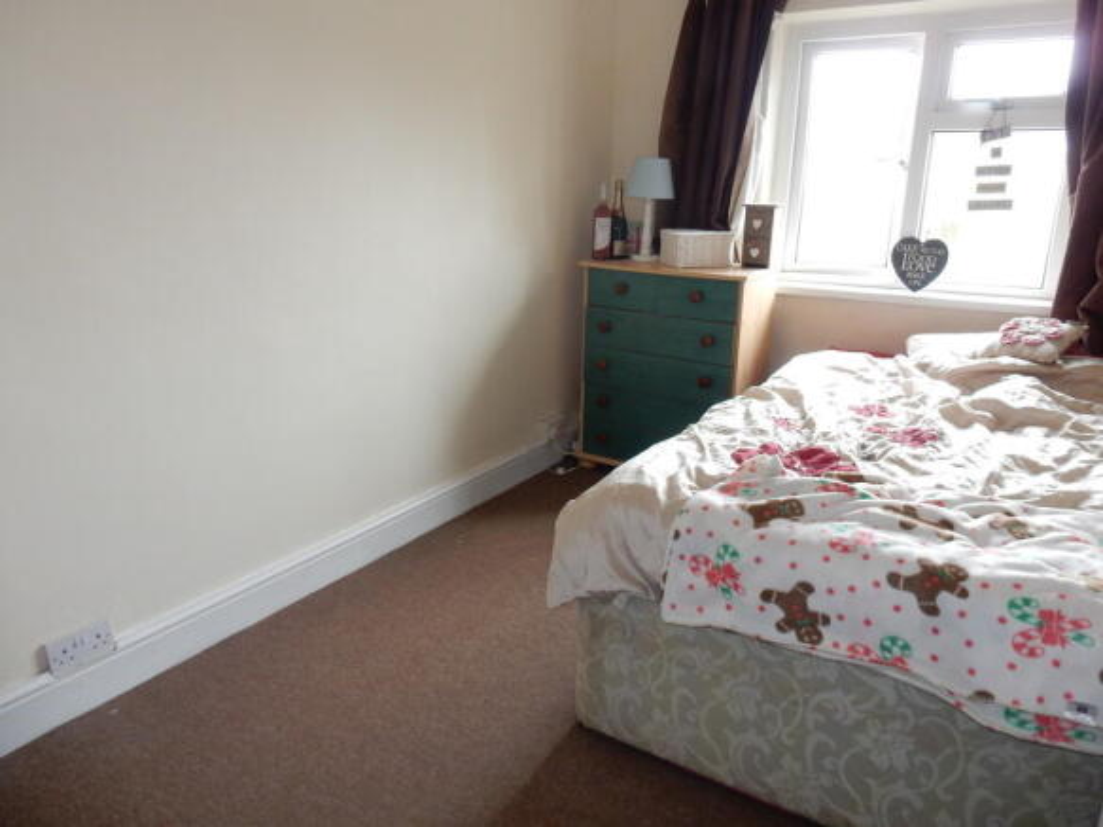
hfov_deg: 69.4
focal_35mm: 25
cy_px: 414
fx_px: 796
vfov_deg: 54.9
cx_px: 552
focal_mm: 4.5
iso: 200
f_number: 3.7
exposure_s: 1/30
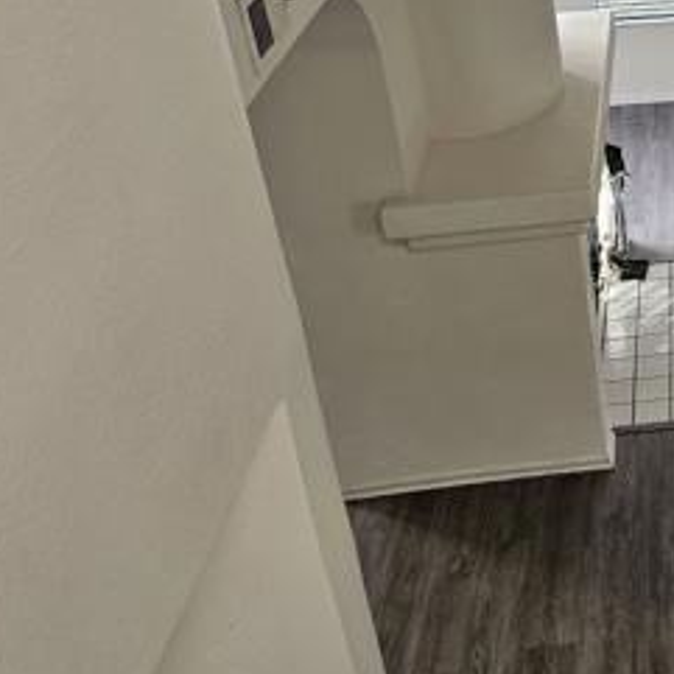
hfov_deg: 27.0
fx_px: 1190
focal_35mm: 54
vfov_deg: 30.6
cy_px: 103
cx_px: 856
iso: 200
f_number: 1.7
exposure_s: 1/120
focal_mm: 6.3
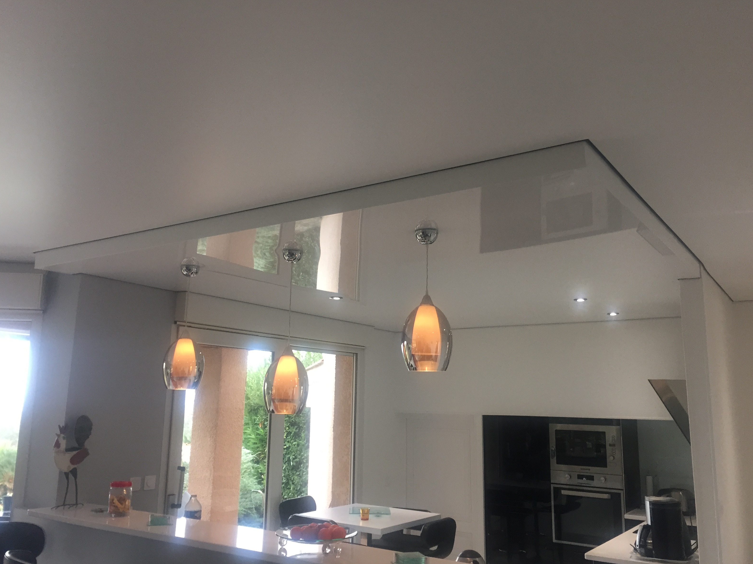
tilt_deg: +9.6
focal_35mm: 30
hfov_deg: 60.0
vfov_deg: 46.8
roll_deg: -1.5
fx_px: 653
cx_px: 375
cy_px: 286
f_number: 2.2
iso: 50
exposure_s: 1/33
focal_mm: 4.15
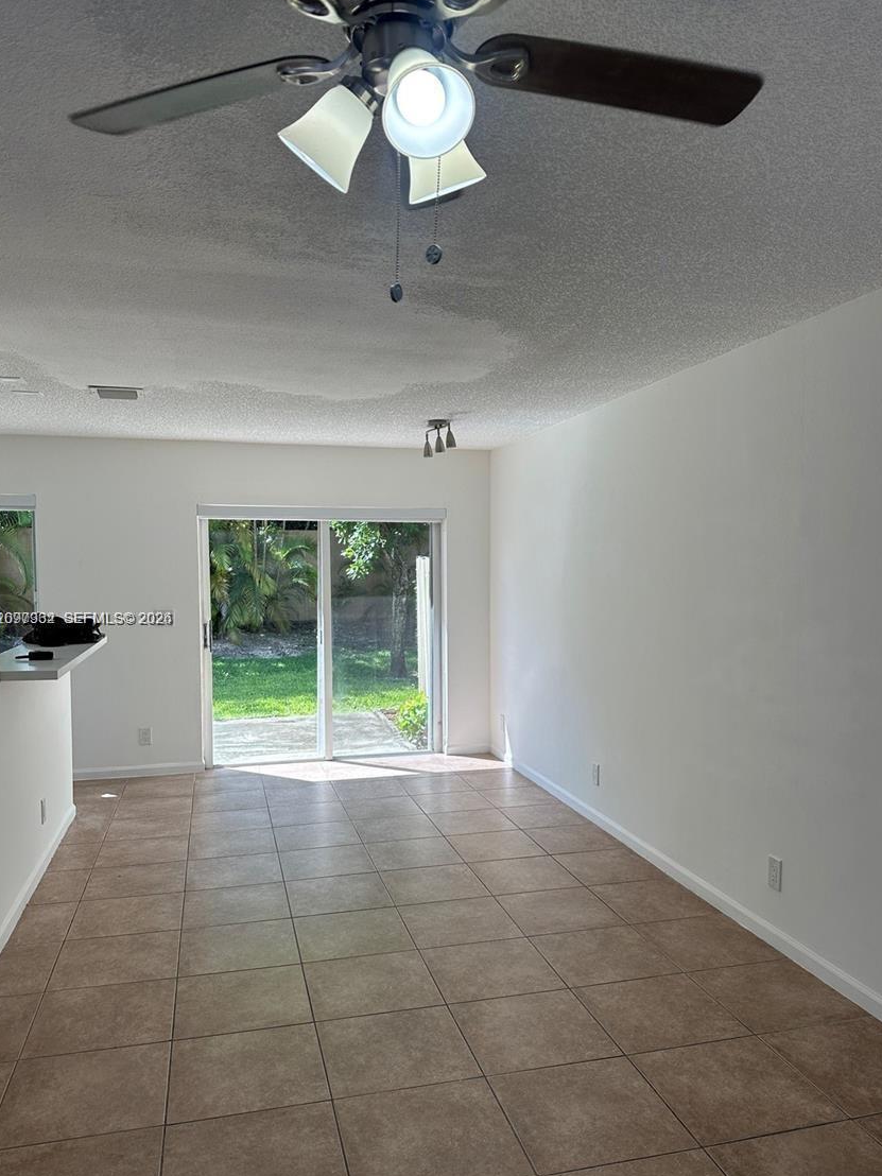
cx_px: 453
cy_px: 620
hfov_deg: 53.1
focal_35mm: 26
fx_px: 883
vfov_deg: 67.3
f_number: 1.78
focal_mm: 6.86
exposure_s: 1/570
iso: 80
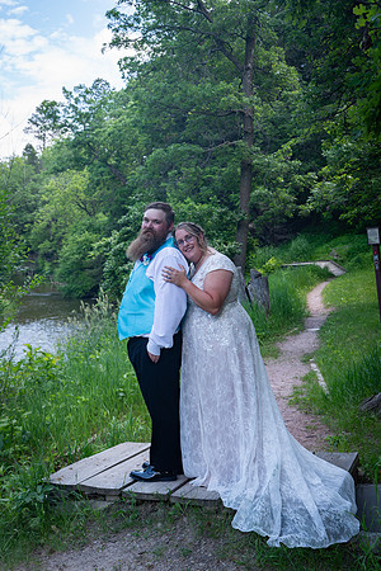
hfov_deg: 31.9
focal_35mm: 42
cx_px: 190
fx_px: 667
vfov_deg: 46.4
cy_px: 286
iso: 100
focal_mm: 42
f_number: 5
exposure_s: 1/125
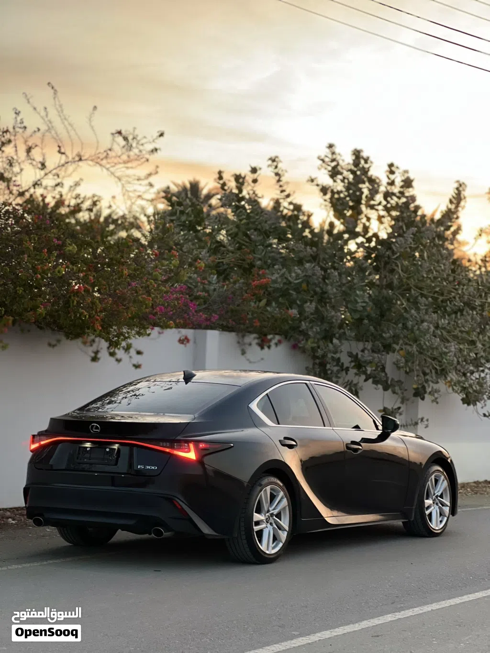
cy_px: 326
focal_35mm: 77
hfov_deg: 19.1
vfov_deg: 25.3
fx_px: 1453
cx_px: 245
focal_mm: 9
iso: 250
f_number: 2.8
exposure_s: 1/40
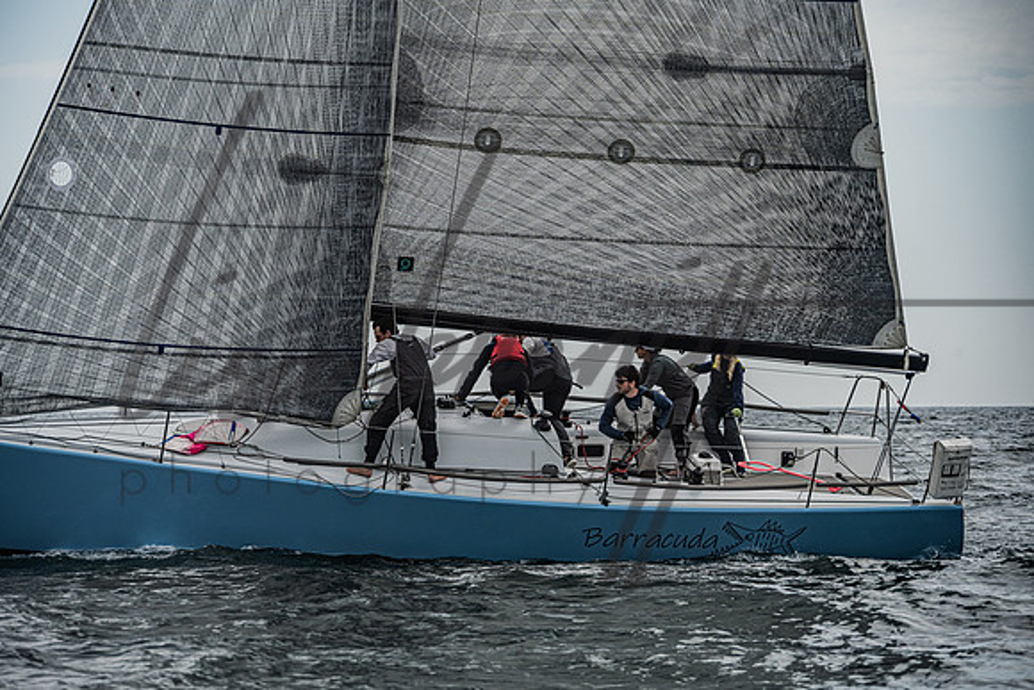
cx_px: 517
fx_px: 5468
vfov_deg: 7.2
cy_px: 345
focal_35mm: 190
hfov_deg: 10.8
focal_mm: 190
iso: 400
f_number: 8
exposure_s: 1/3200
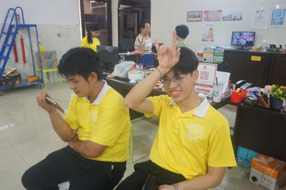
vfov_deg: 47.9
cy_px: 95
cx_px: 143
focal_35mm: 27
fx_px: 214
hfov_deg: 67.4
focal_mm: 18
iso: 2000
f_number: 4
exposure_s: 1/160
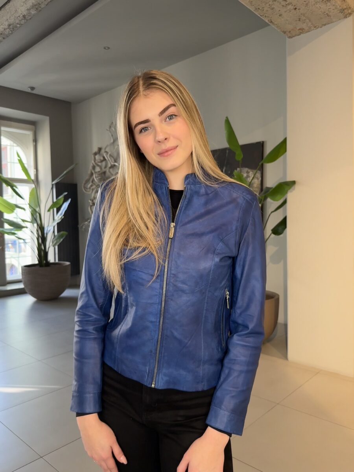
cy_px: 236
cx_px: 177
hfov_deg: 56.8
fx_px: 327
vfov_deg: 71.6
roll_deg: +1.4
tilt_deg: -1.2
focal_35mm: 24
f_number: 1.78
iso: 160
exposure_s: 1/100
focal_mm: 6.76
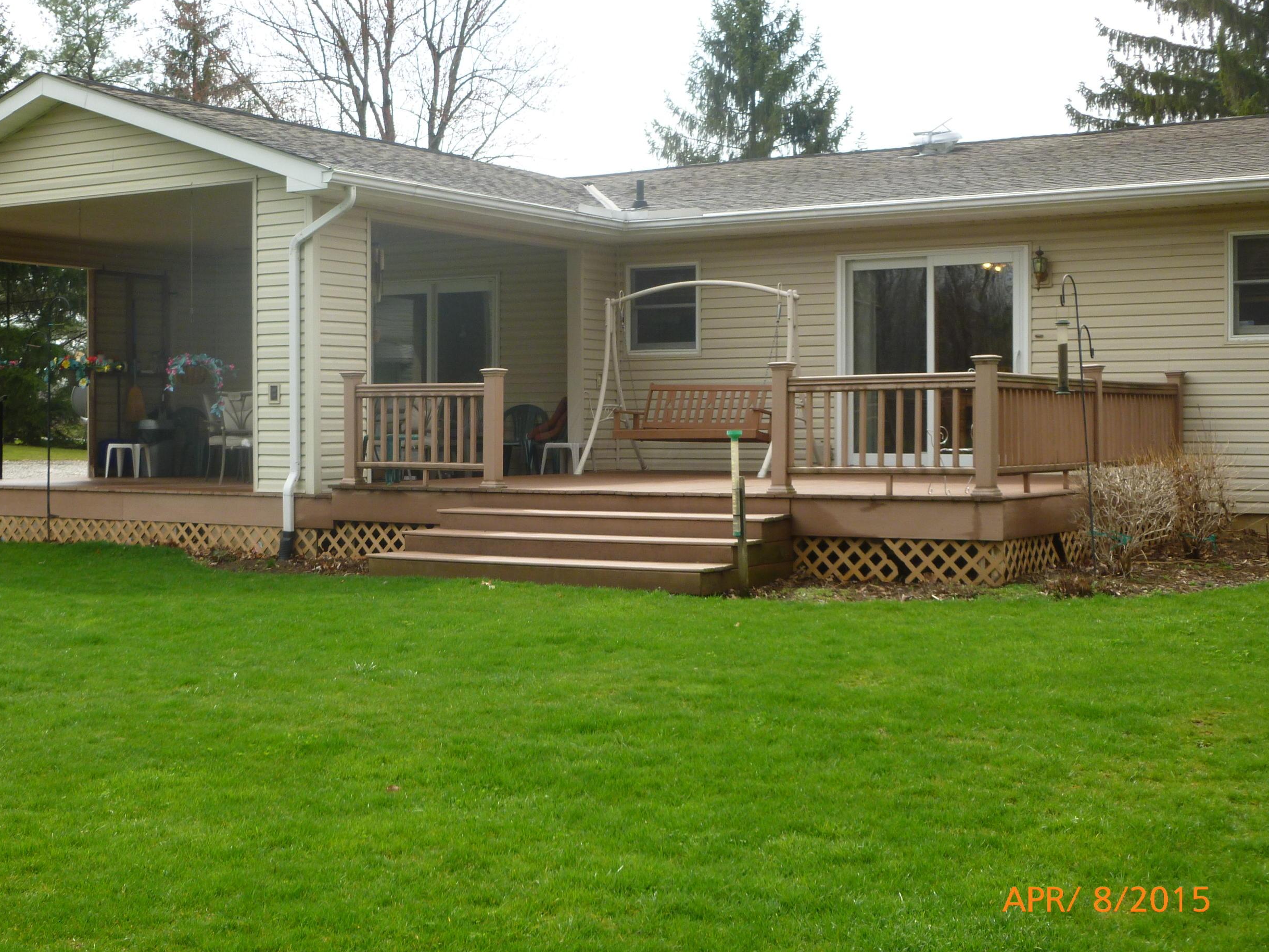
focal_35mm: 48
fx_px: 1759
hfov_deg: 39.5
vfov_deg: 30.2
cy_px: 431
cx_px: 529
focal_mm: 6.9
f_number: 3.7
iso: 100
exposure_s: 1/320
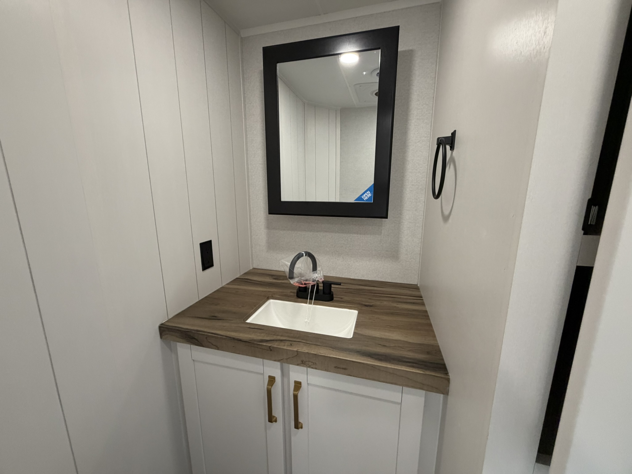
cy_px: 237
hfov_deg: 102.1
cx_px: 316
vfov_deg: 85.7
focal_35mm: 14
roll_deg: +0.5
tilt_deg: -10.5
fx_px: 256
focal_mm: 2.22
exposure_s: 1/77
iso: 320
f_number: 2.2
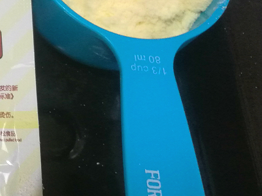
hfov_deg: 16.3
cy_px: 63
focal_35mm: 101
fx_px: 764
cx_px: -214
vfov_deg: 14.6
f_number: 2
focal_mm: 4.04
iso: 160
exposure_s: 1/30
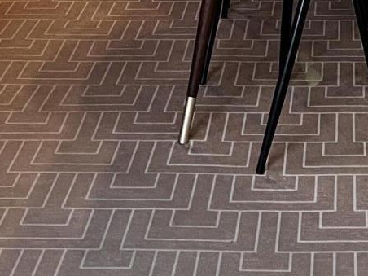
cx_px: 335
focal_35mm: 115
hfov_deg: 16.9
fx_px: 1223
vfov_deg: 11.3
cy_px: -331
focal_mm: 5.7
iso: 160
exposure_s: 1/60
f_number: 1.5
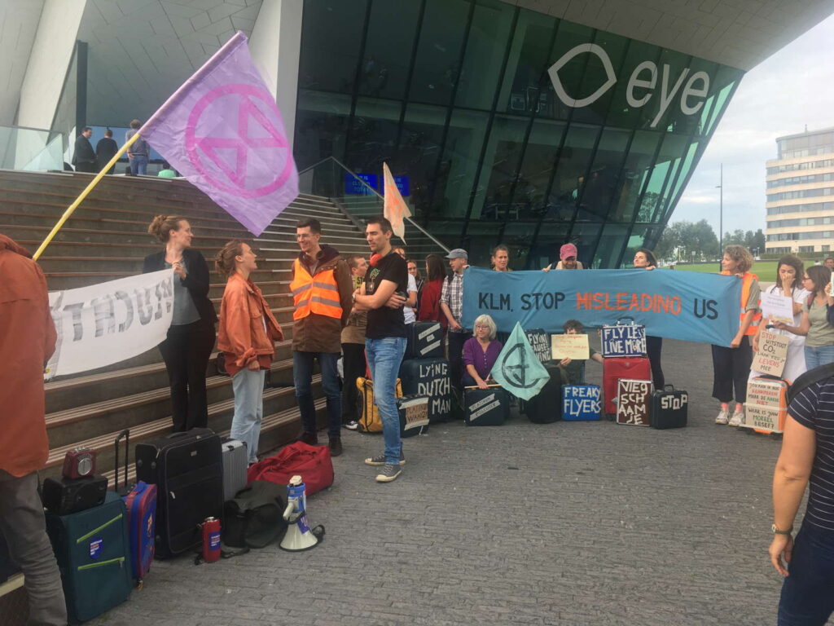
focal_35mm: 29
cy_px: 313
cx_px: 417
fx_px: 699
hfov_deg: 61.7
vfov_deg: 48.2
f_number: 2.2
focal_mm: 4.15
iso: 32
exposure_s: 1/100
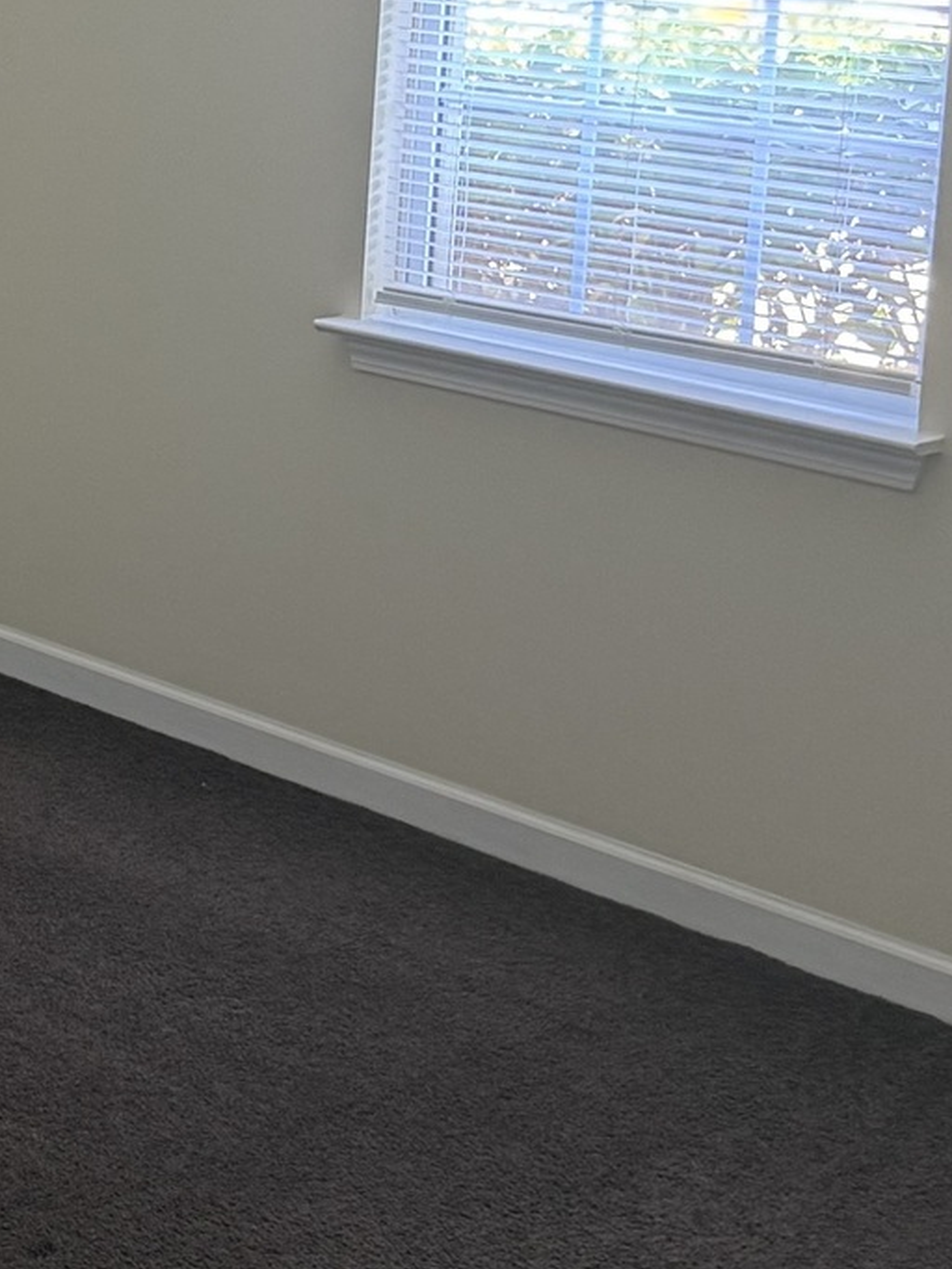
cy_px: 234
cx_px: -387
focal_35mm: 81
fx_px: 2971
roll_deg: -2.3
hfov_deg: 16.8
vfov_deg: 23.7
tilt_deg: -7.8
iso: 200
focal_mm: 6.76
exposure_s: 1/63
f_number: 1.78
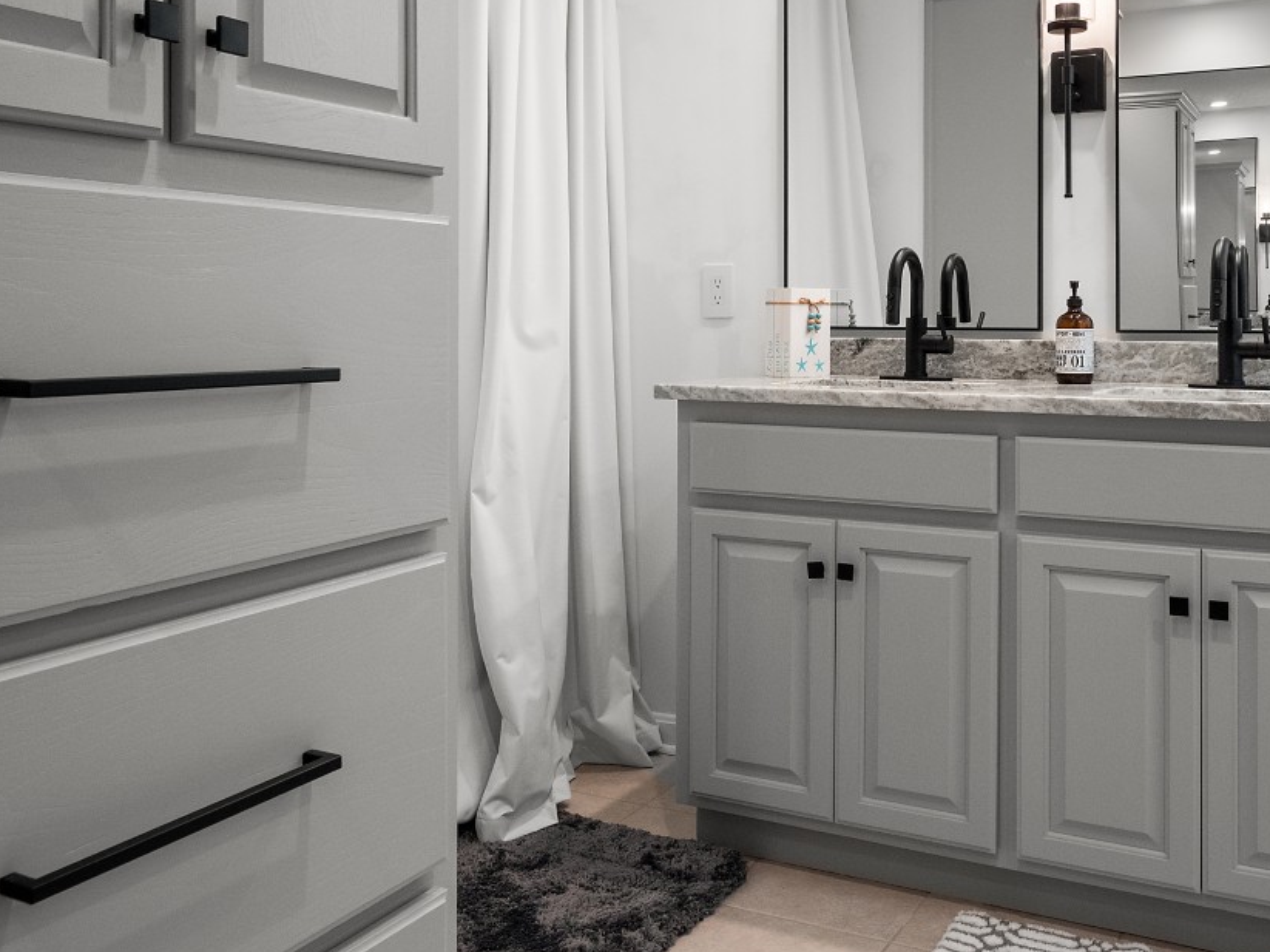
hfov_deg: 52.2
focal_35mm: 35
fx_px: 1284
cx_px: 770
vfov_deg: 40.1
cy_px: 298
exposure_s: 1/13
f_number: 5.6
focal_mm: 10
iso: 400
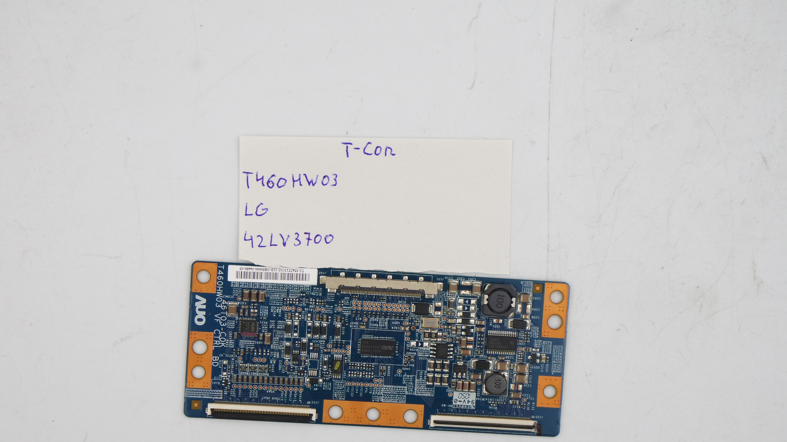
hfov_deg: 26.8
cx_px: 394
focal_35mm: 79
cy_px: 273
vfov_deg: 15.3
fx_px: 1649
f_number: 5.6
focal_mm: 27
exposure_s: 1/125
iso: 200
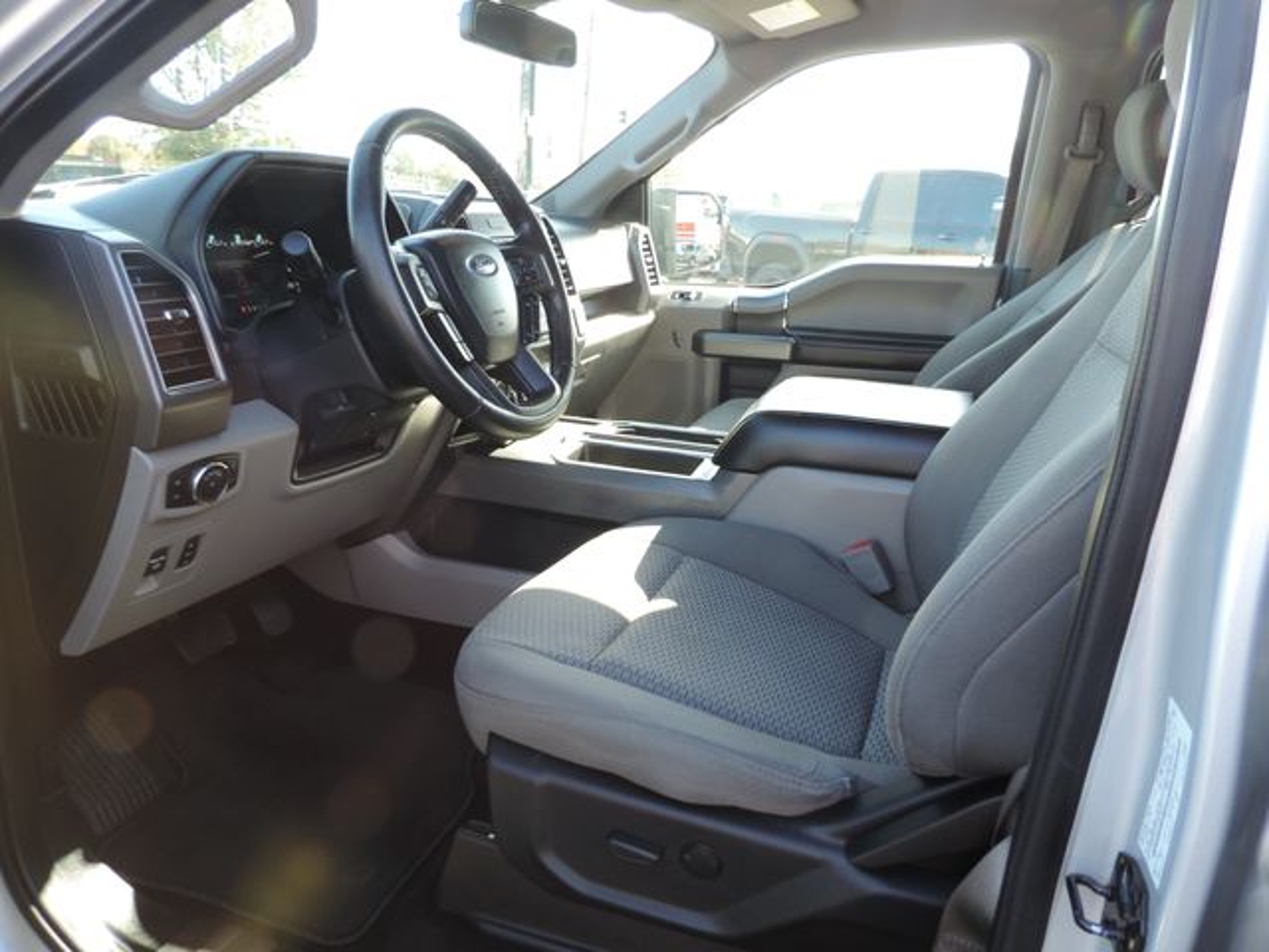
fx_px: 880
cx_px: 634
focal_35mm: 24
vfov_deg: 56.8
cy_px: 476
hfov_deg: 71.6
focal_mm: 4.3
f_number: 3
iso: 80
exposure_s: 1/50
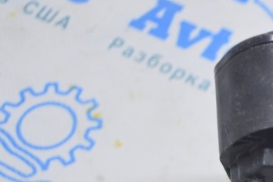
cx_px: 392
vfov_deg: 8.7
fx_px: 1183
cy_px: 240
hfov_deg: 12.6
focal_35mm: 156
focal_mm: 36
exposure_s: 1/20
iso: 400
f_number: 5.6
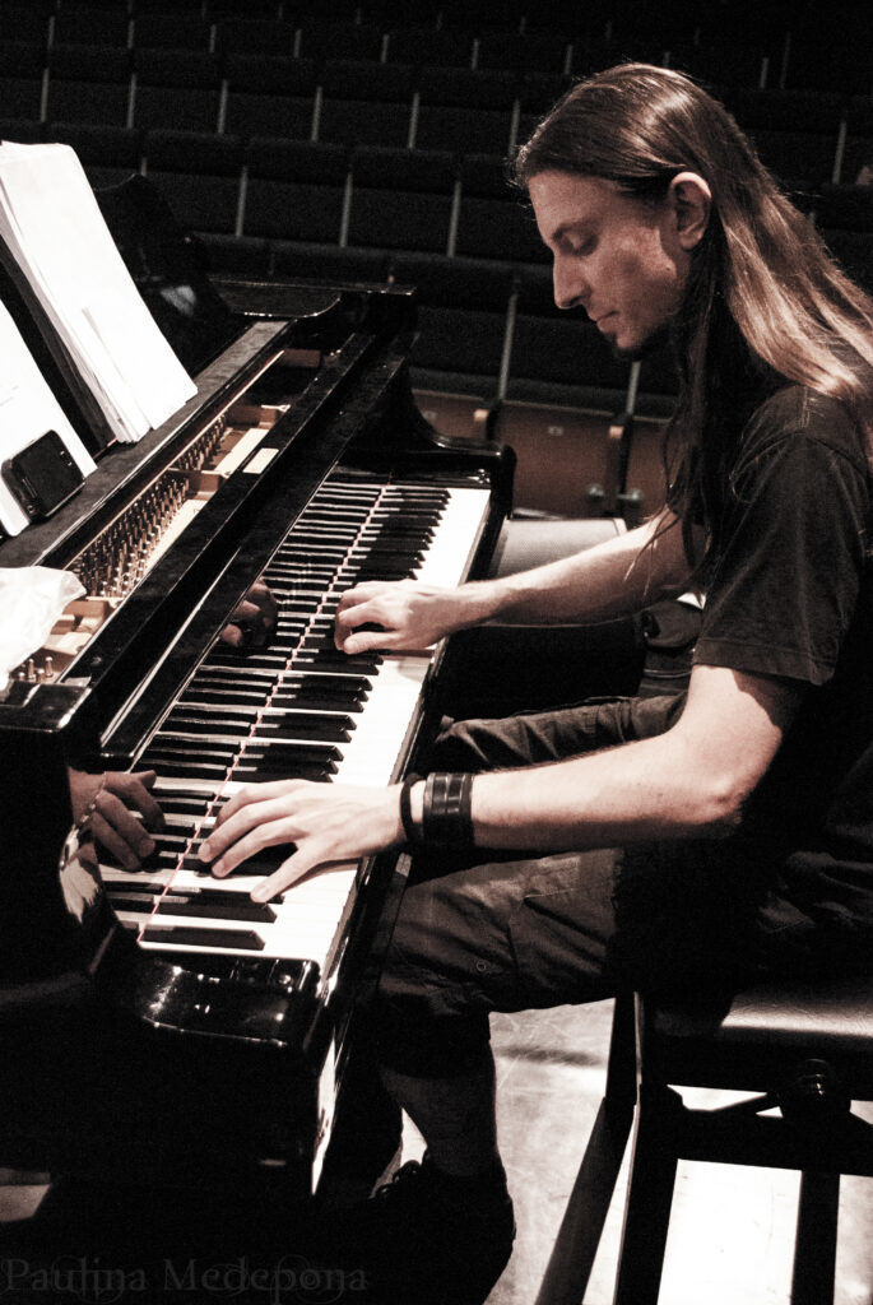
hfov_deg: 29.9
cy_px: 652
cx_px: 436
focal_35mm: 45
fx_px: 1633
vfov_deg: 43.6
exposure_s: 1/100
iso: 3200
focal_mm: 30
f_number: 5
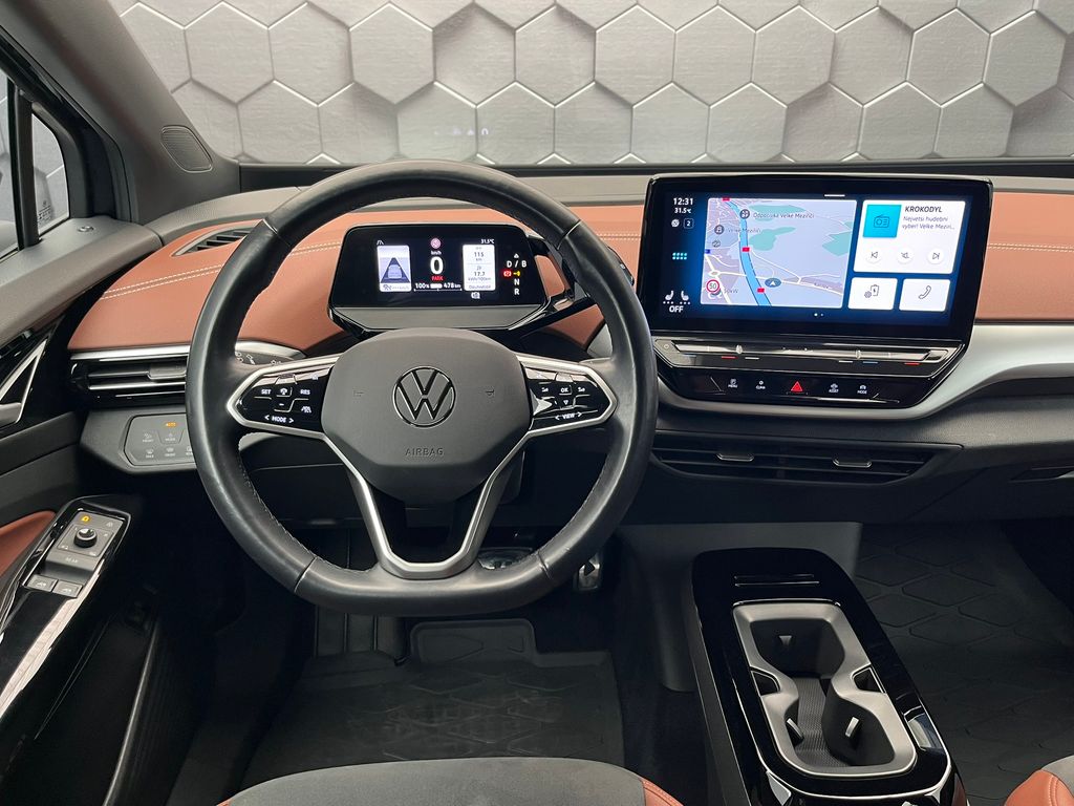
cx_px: 537
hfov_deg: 67.3
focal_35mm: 26
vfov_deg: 53.1
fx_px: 807
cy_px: 403
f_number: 1.6
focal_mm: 5.1
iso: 100
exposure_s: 1/51
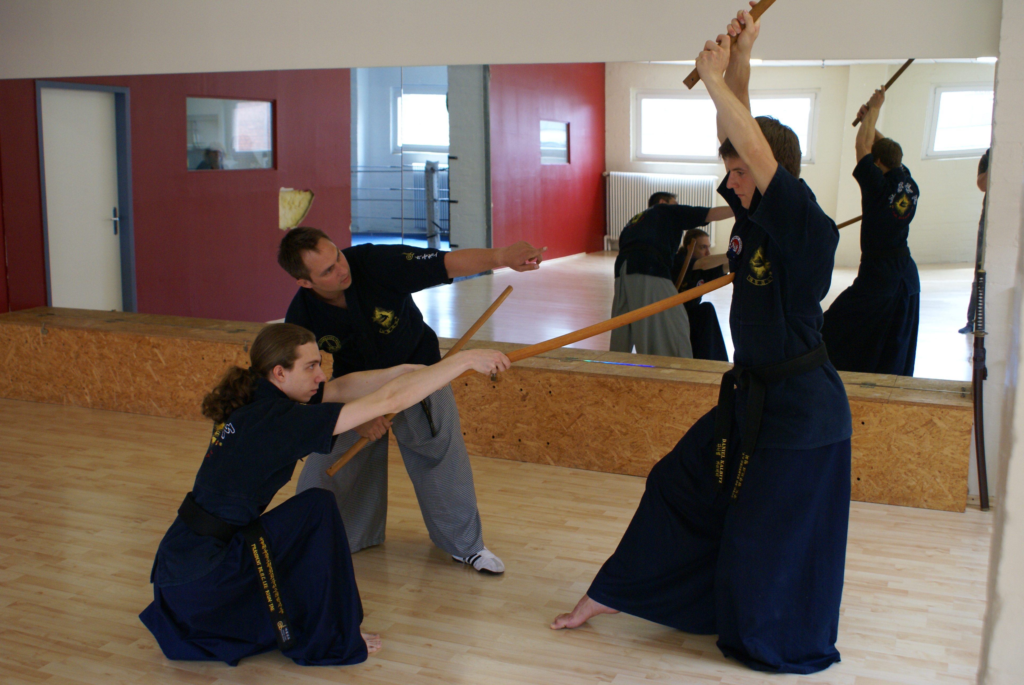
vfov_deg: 34.3
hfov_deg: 49.5
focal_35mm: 39
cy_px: 342
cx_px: 512
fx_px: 1111
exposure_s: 1/40
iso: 400
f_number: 4.5
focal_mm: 26
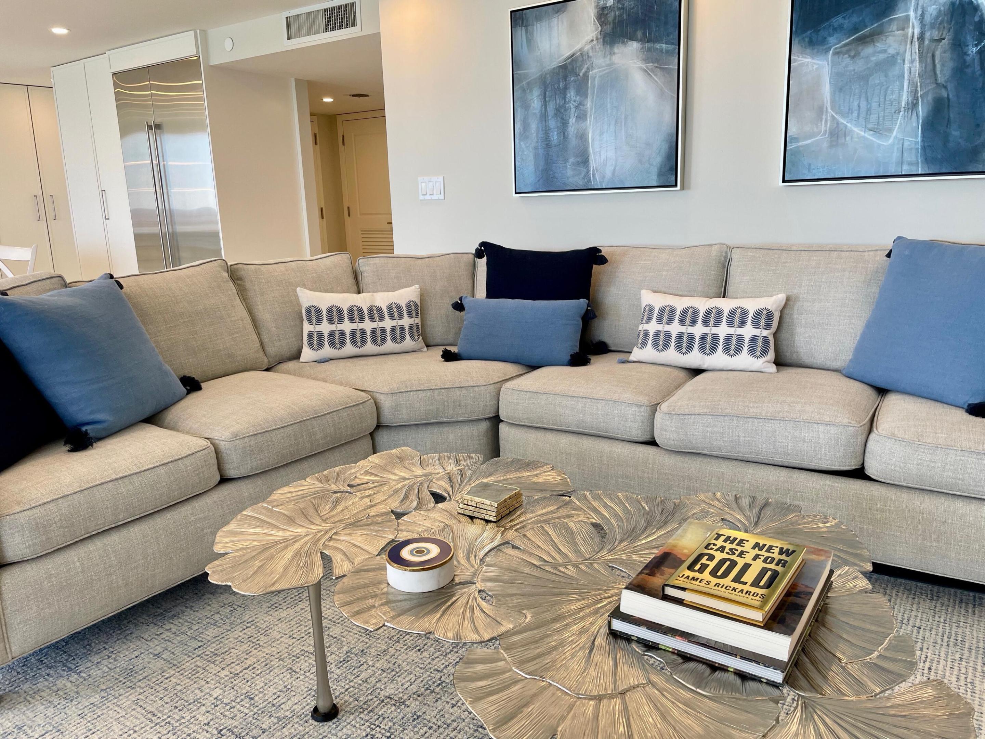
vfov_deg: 53.1
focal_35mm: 26
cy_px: 370
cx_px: 492
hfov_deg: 67.3
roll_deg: +2.0
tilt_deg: -12.7
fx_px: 740
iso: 40
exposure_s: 1/120
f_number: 1.6
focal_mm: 4.2
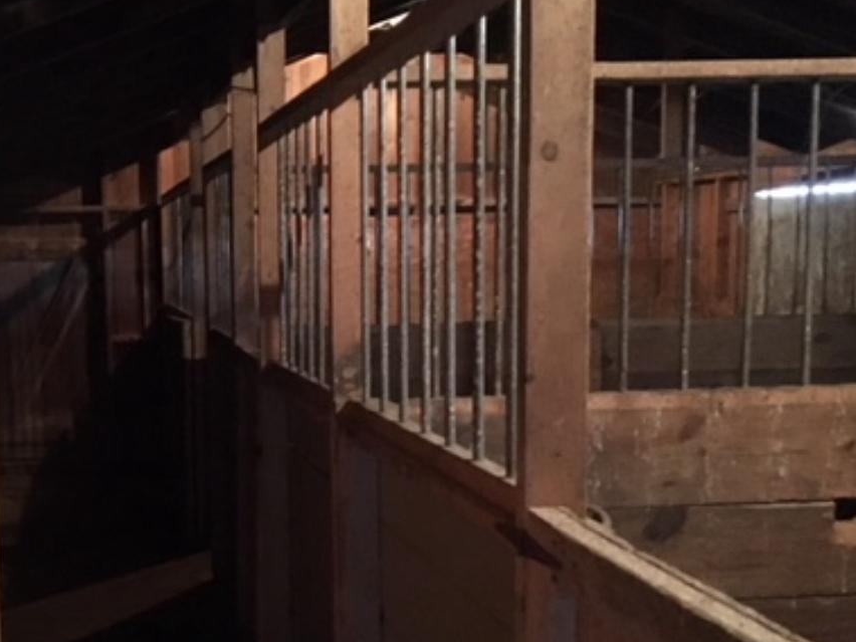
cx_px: 189
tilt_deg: -6.6
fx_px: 1212
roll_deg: +0.2
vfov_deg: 29.6
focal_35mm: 49
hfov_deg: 37.7
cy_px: 389
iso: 1000
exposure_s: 1/15
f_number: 2.2
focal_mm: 4.15
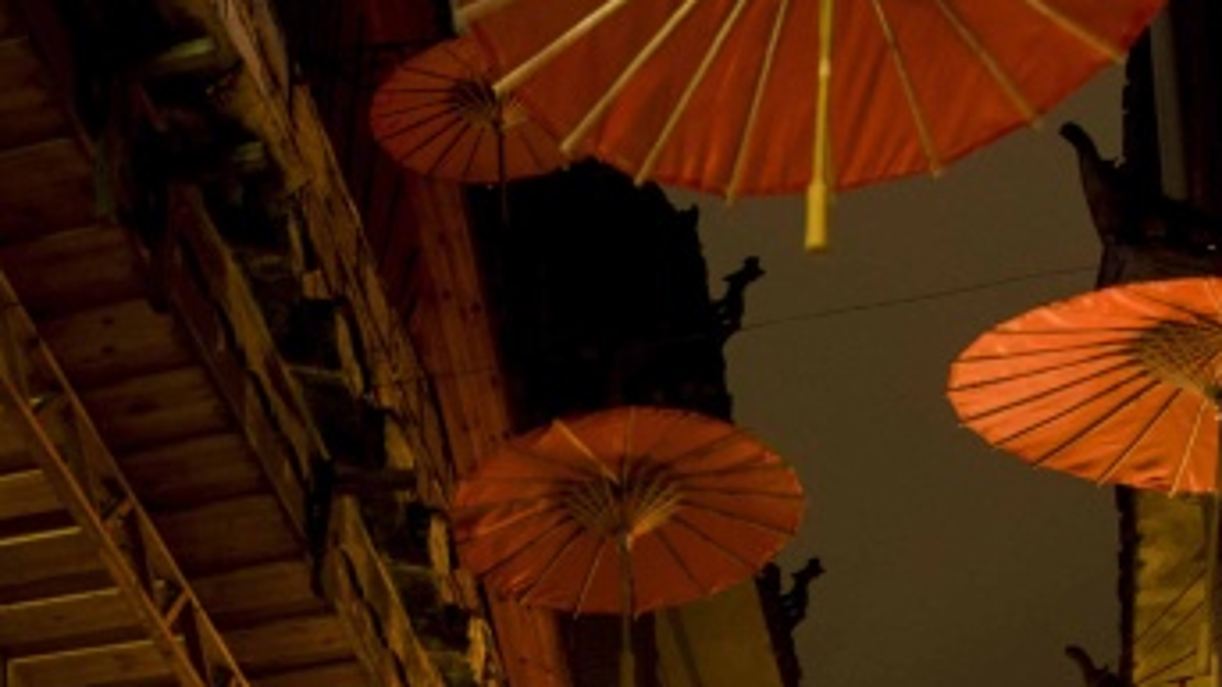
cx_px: 228
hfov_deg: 23.8
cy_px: 1283
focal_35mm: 88
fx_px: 2852
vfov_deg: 12.4
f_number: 4
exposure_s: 1/1.67
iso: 500
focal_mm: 24
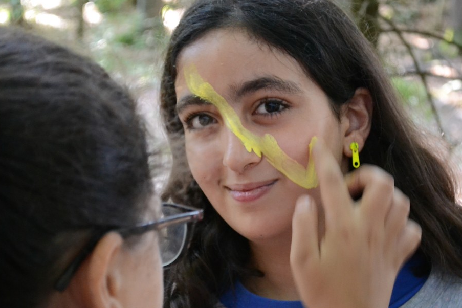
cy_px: 162
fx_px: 1201
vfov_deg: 14.6
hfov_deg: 21.8
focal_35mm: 94
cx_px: 239
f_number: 5.6
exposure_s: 1/20
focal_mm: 55
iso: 3200
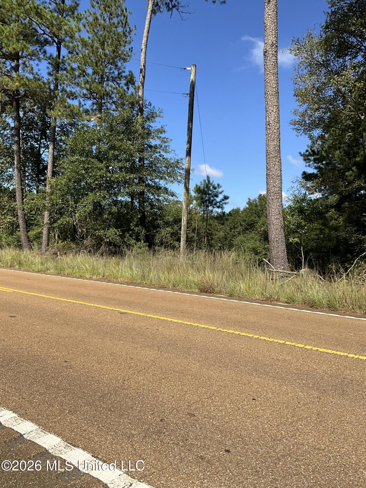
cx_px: 183
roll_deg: -0.6
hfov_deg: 48.2
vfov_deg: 61.7
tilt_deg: +0.5
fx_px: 409
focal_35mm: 29
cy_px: 244
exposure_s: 1/1626
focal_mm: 3
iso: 25
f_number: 1.8
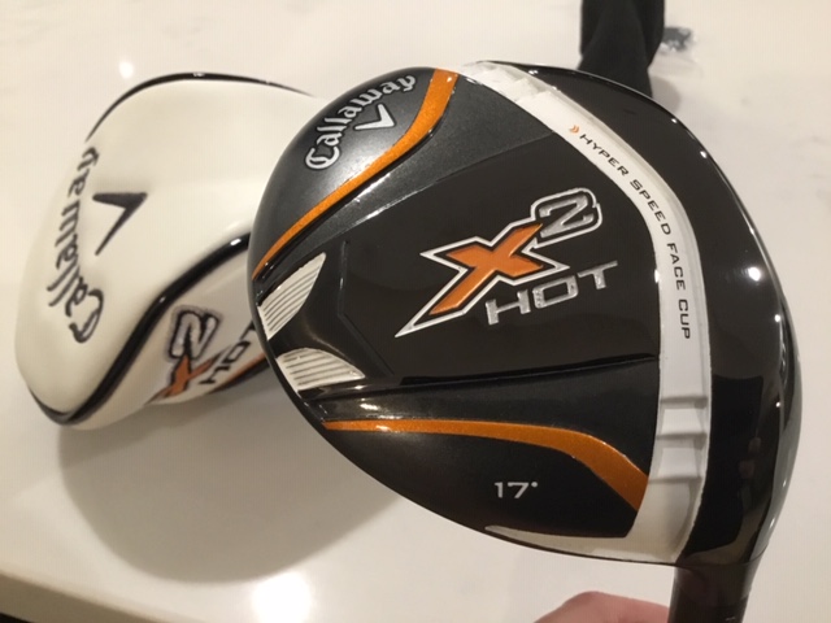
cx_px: 416
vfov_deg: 45.4
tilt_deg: -47.2
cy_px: 312
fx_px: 744
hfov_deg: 58.4
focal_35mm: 31
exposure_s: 1/24
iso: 200
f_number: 2.4
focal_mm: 3.3
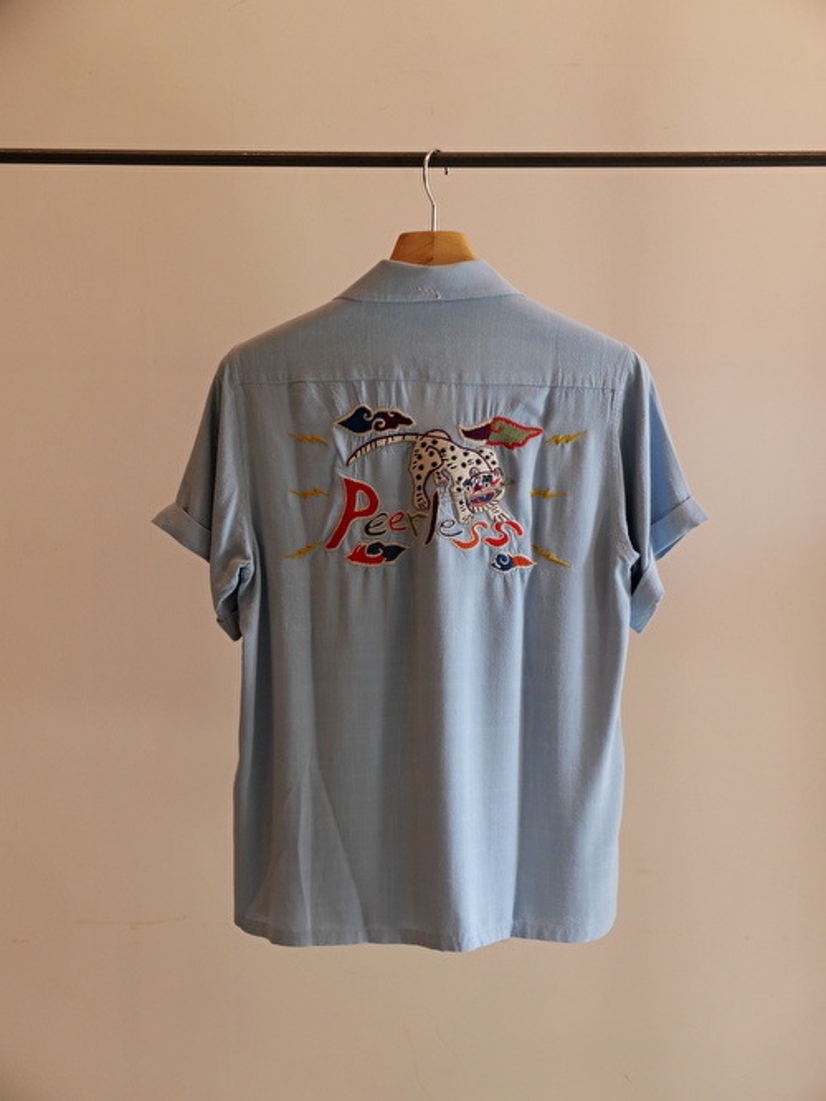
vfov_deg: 26.0
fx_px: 2387
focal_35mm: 75
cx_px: 413
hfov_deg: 19.6
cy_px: 550
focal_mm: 34
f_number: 2.8
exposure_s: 1/125
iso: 500
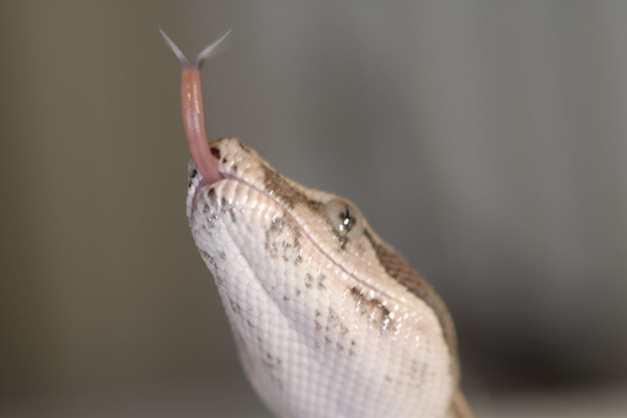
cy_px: 210
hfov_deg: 22.4
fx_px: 1585
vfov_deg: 15.0
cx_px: 314
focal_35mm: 91
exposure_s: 1/100
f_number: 7.1
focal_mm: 60
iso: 100
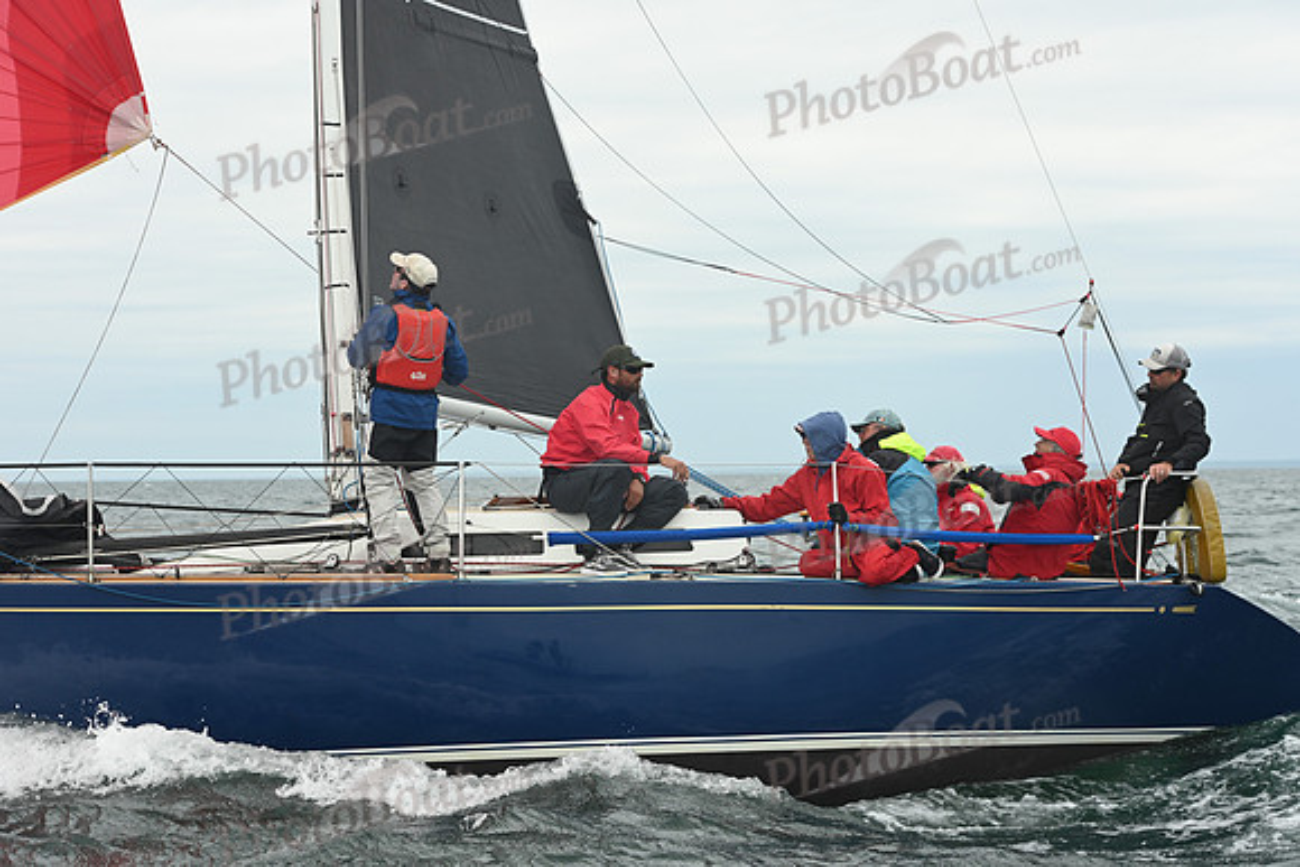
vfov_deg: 15.9
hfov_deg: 23.6
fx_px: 3106
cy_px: 434
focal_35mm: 86
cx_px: 650
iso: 400
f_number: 6.3
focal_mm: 86
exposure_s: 1/800
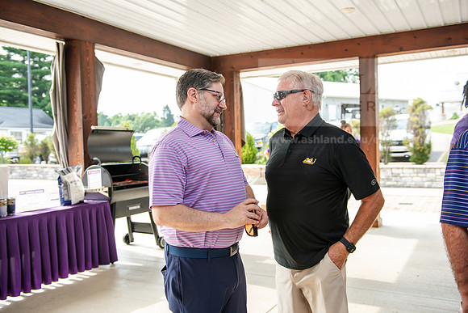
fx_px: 455
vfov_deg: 37.9
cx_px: 234
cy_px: 156
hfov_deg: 54.4
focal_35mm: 35
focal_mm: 35
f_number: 3.5
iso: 250
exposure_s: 1/200
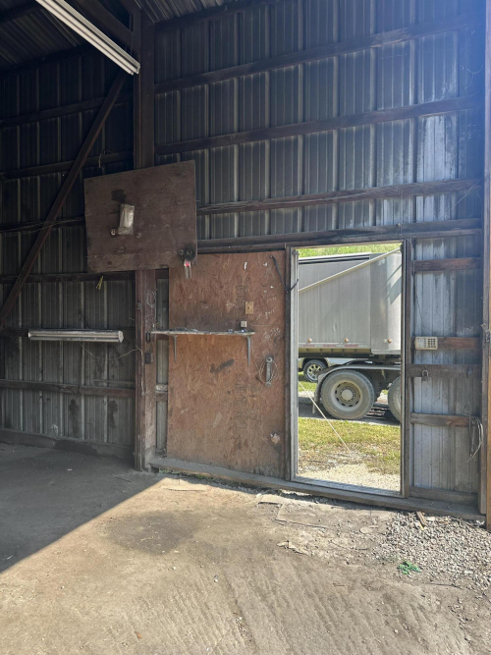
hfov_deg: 56.8
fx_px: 454
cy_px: 328
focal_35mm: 24
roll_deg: -0.2
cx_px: 246
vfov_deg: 71.6
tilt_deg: -0.6
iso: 80
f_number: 1.78
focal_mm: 6.86
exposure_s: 1/1029
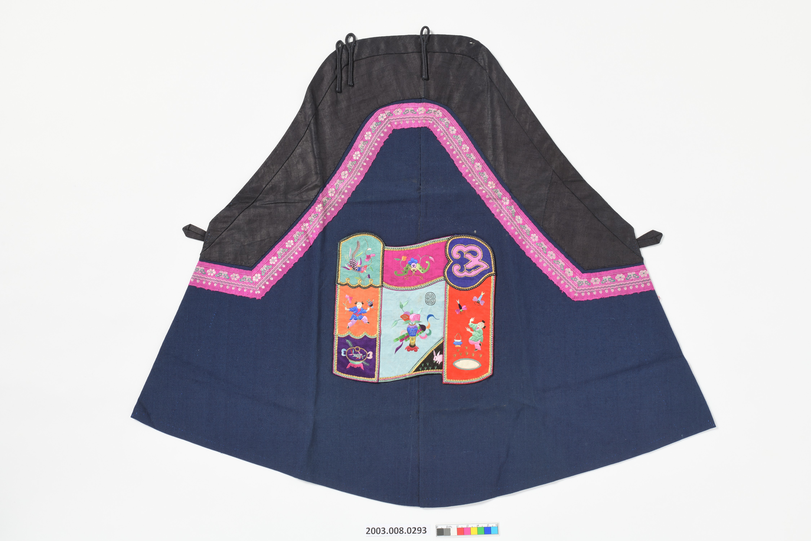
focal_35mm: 35
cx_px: 406
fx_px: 788
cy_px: 270
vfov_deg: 37.9
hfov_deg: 54.4
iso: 100
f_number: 14
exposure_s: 1/60
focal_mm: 35
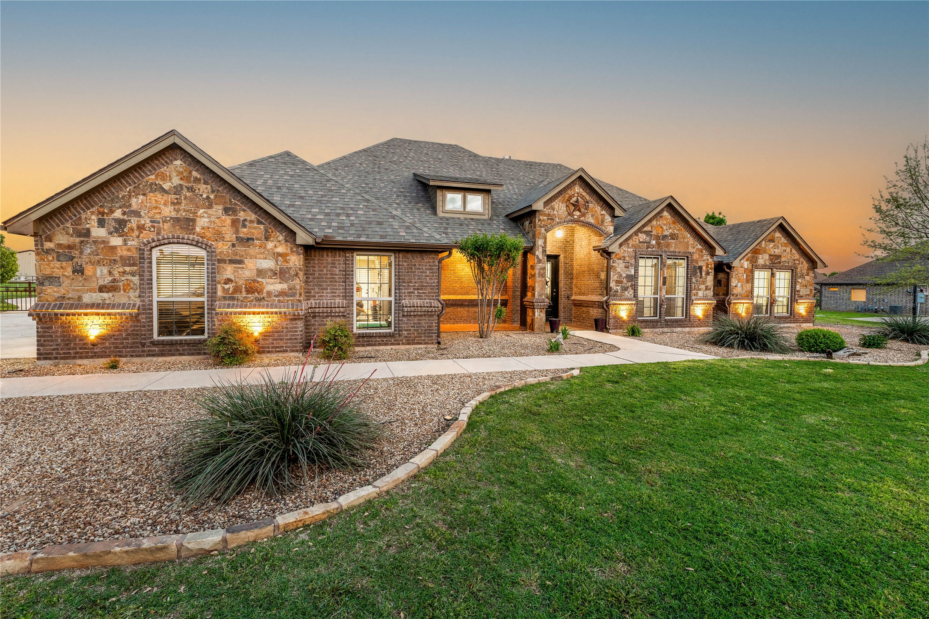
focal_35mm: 16
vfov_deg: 73.7
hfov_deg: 96.7
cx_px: 464
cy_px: 310
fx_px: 413
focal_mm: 16
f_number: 10
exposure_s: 2.5
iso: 500
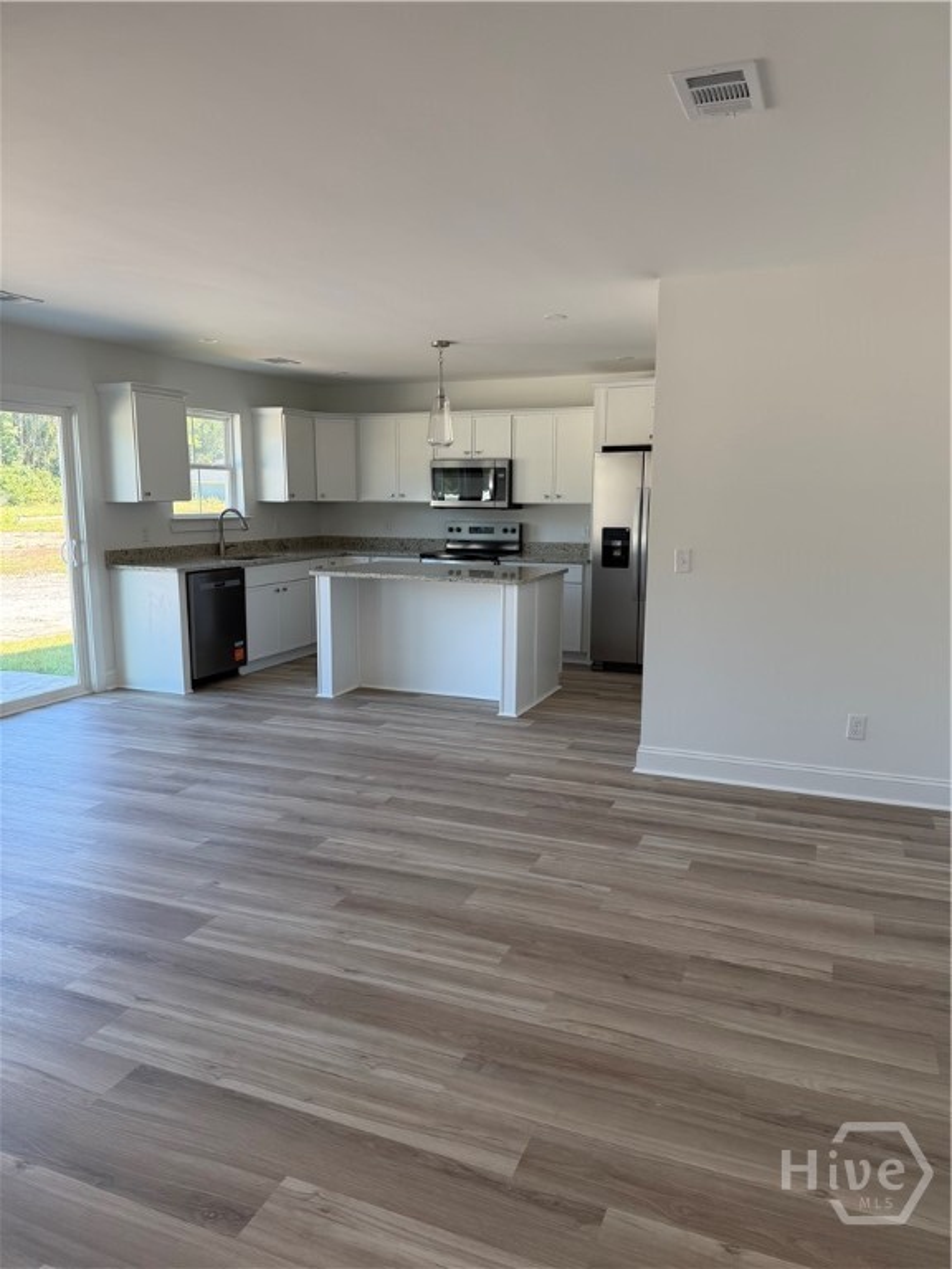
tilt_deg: -8.7
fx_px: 880
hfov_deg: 56.8
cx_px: 476
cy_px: 634
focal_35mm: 24
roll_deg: +1.6
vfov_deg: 71.6
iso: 80
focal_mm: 6.76
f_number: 1.78
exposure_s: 1/142
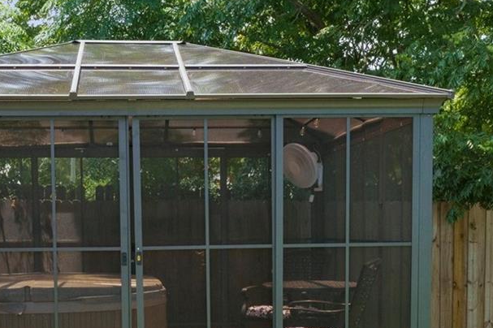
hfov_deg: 33.6
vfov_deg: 22.7
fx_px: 812
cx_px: 178
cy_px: 227
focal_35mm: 59
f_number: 8
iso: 640
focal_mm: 15
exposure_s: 1/80
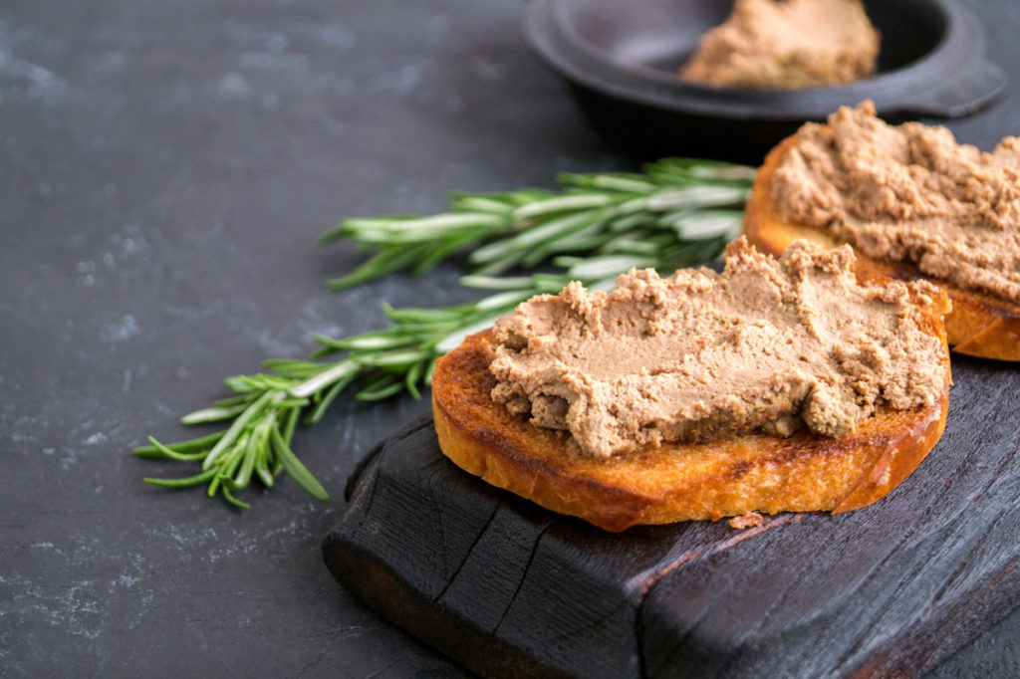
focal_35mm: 82
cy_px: 340
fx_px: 2337
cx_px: 510
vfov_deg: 16.5
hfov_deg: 24.6
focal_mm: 55
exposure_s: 1/6
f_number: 5.6
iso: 200
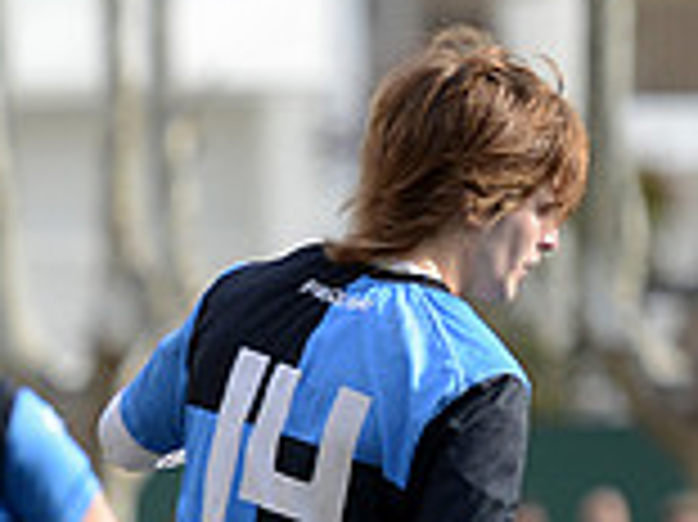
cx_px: -396
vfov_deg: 3.0
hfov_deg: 4.1
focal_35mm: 487
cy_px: 839
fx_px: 9812
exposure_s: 1/800
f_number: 2.8
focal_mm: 135
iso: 250
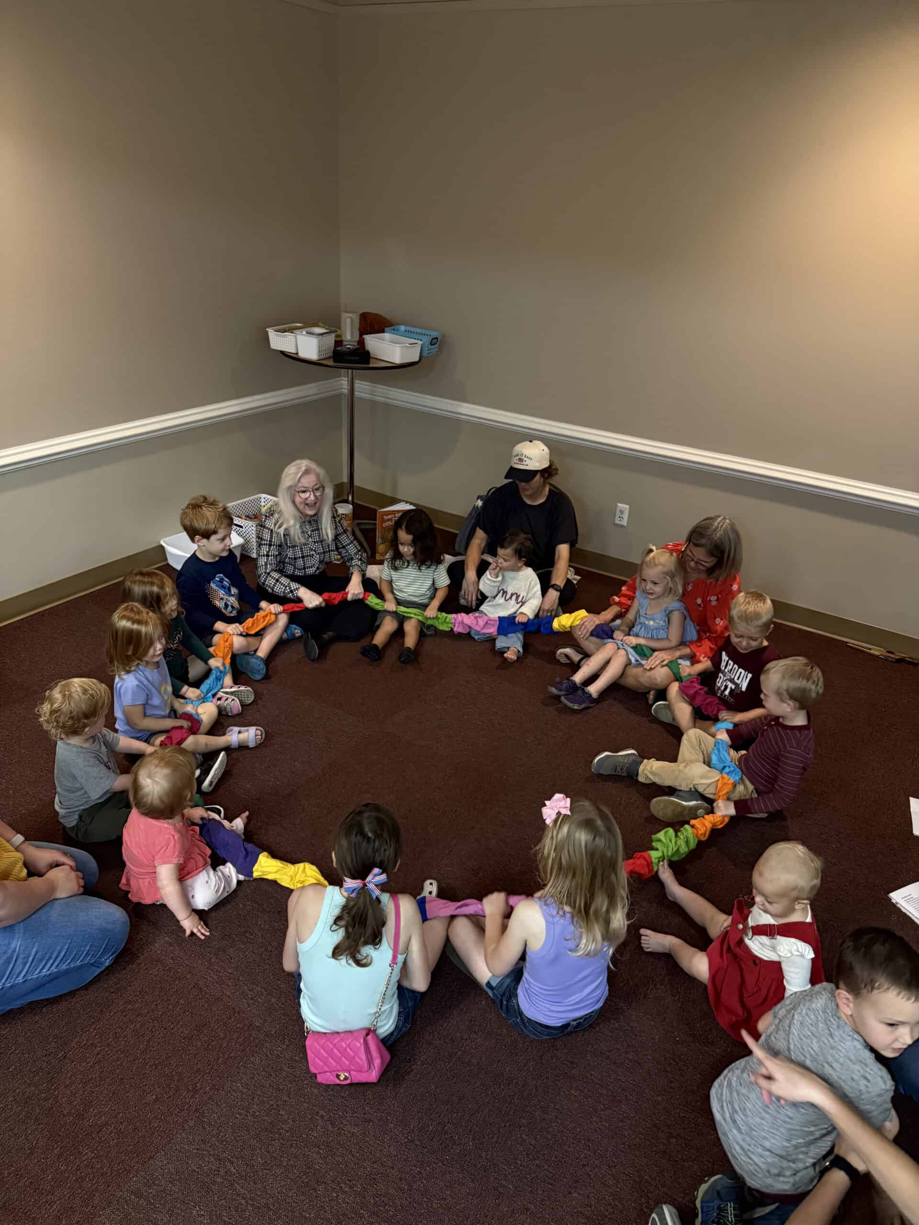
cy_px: 612
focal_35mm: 24
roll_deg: -3.9
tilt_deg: -26.0
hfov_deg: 56.8
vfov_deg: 71.6
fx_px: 850
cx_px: 460
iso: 800
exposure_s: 1/60
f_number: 1.78
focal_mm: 6.76
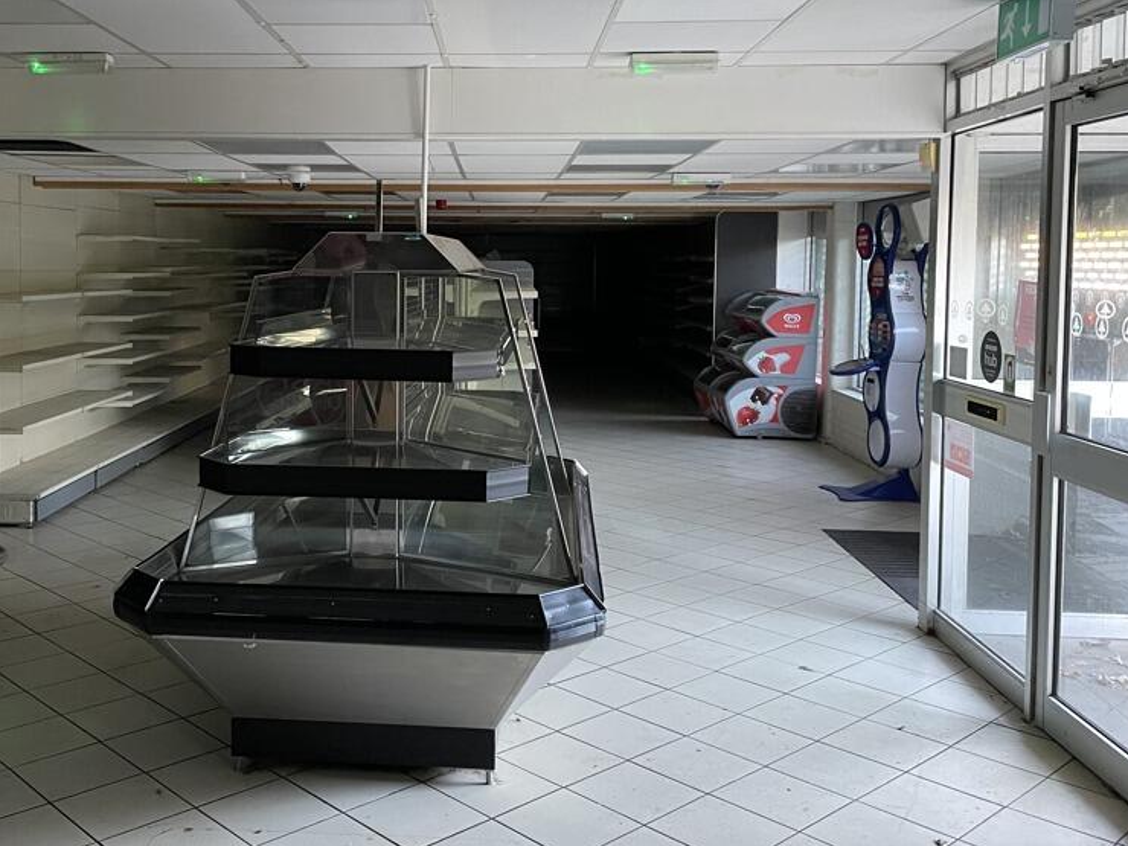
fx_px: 1173
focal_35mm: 36
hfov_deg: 50.9
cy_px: 337
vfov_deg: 39.5
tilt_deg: -2.4
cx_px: 437
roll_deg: -1.1
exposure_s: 1/60
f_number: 1.6
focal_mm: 4.2
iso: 400
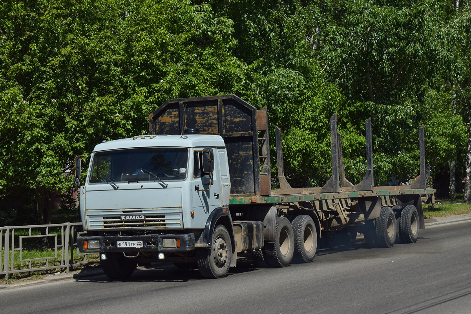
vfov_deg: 16.6
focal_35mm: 82
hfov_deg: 24.6
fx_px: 1079
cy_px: 157
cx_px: 236
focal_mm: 55
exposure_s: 1/1250
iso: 200
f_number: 7.1
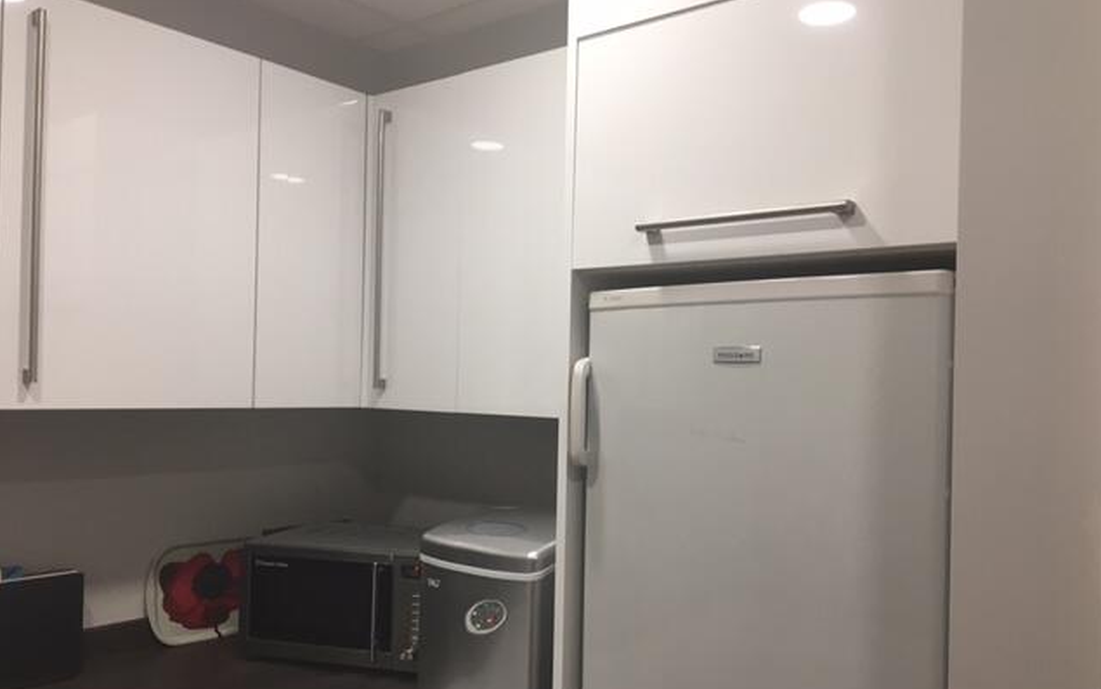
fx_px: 930
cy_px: 382
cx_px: 551
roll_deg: -1.1
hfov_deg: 61.2
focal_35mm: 31
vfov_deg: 40.6
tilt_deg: -0.3
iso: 32
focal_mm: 4.15
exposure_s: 1/33
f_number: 2.2
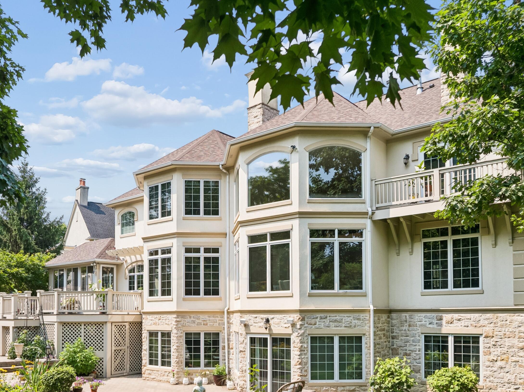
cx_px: 199
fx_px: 499
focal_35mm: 33
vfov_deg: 42.2
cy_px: 269
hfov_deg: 54.8
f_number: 2.8
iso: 180
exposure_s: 1/120
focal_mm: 12.3
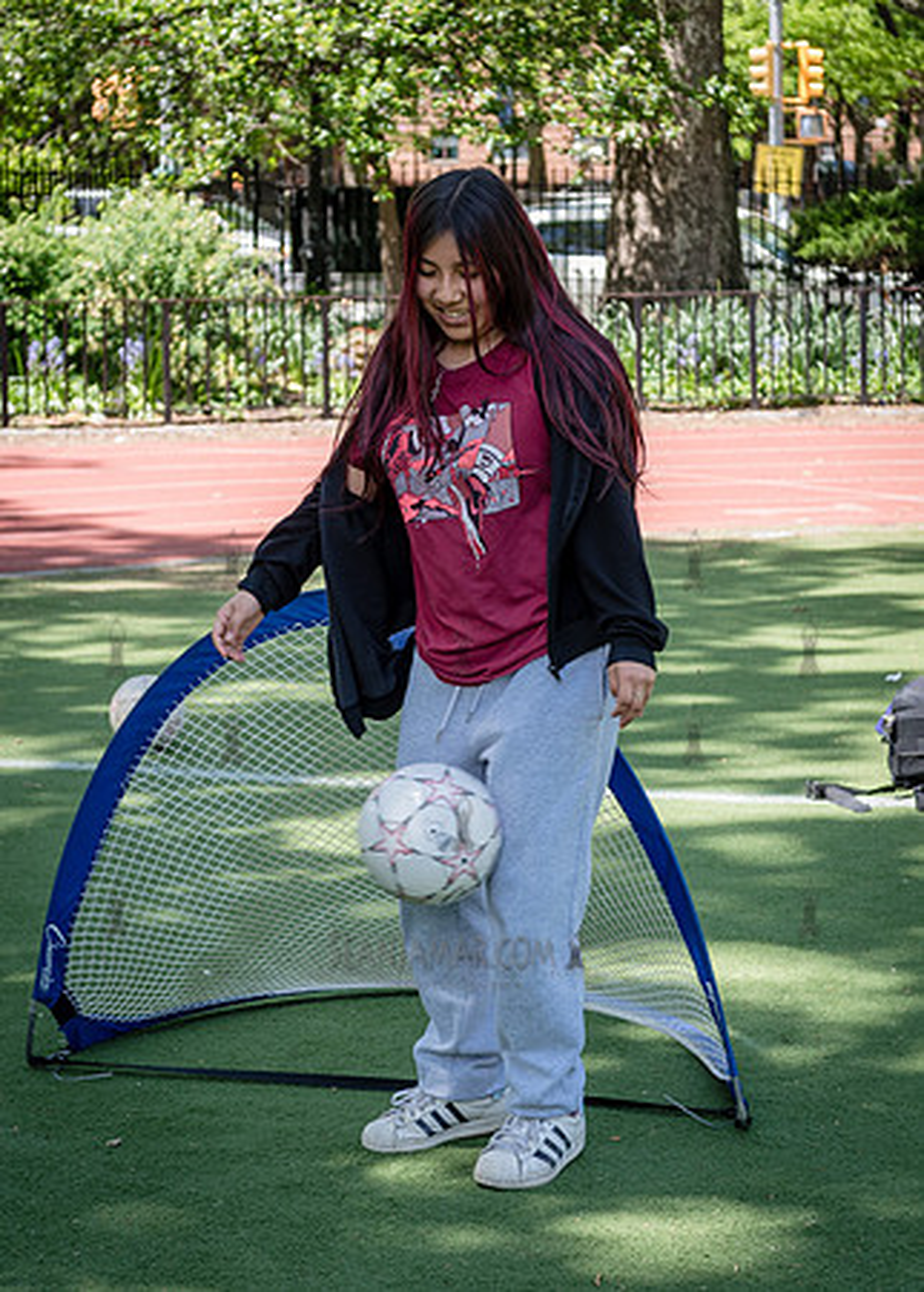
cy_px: 466
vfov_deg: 22.0
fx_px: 3308
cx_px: 455
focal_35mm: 90
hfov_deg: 15.9
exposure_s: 1/400
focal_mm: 48
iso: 200
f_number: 3.5
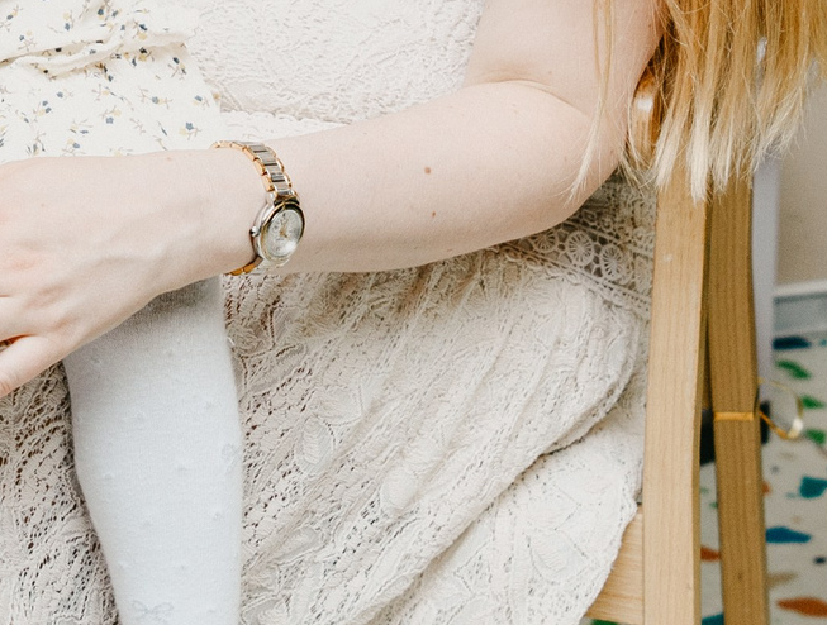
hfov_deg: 13.9
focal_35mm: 140
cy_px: -452
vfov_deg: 10.1
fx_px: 3355
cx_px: 21
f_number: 3.5
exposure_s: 1/160
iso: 125
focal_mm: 29
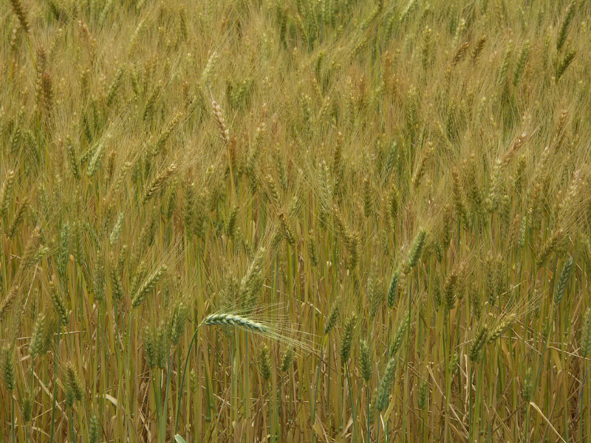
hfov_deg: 11.6
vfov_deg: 8.7
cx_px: 296
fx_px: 2919
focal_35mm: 171
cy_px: 222
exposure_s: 1/250
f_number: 7.1
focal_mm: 43.23
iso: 100
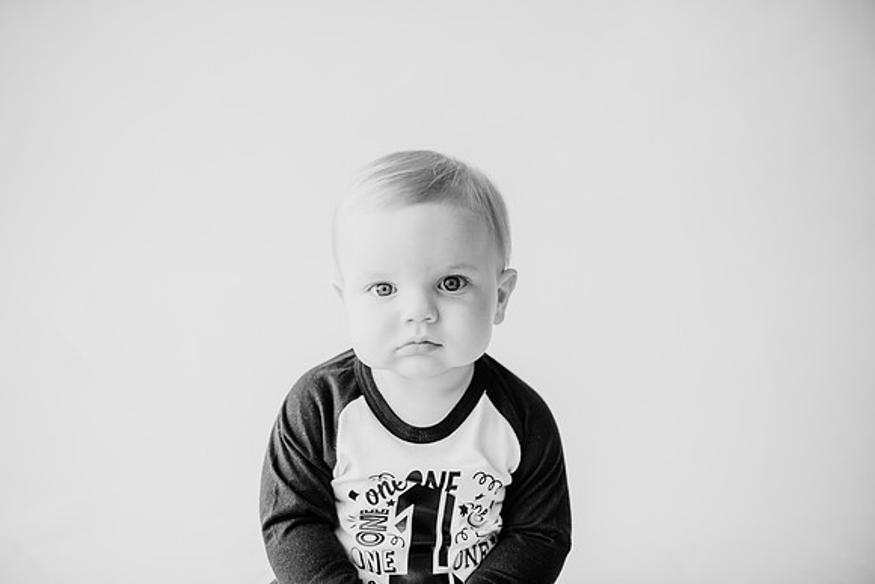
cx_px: 438
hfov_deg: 39.6
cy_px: 292
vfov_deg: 27.0
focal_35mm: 50
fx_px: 1216
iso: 500
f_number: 2
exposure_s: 1/640
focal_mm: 50
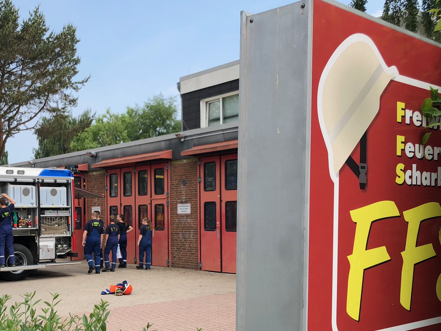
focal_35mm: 47
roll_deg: +0.8
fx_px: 599
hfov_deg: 39.5
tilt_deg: -1.7
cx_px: 116
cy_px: 221
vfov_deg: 30.7
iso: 20
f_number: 1.8
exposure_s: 1/1230
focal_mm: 3.99
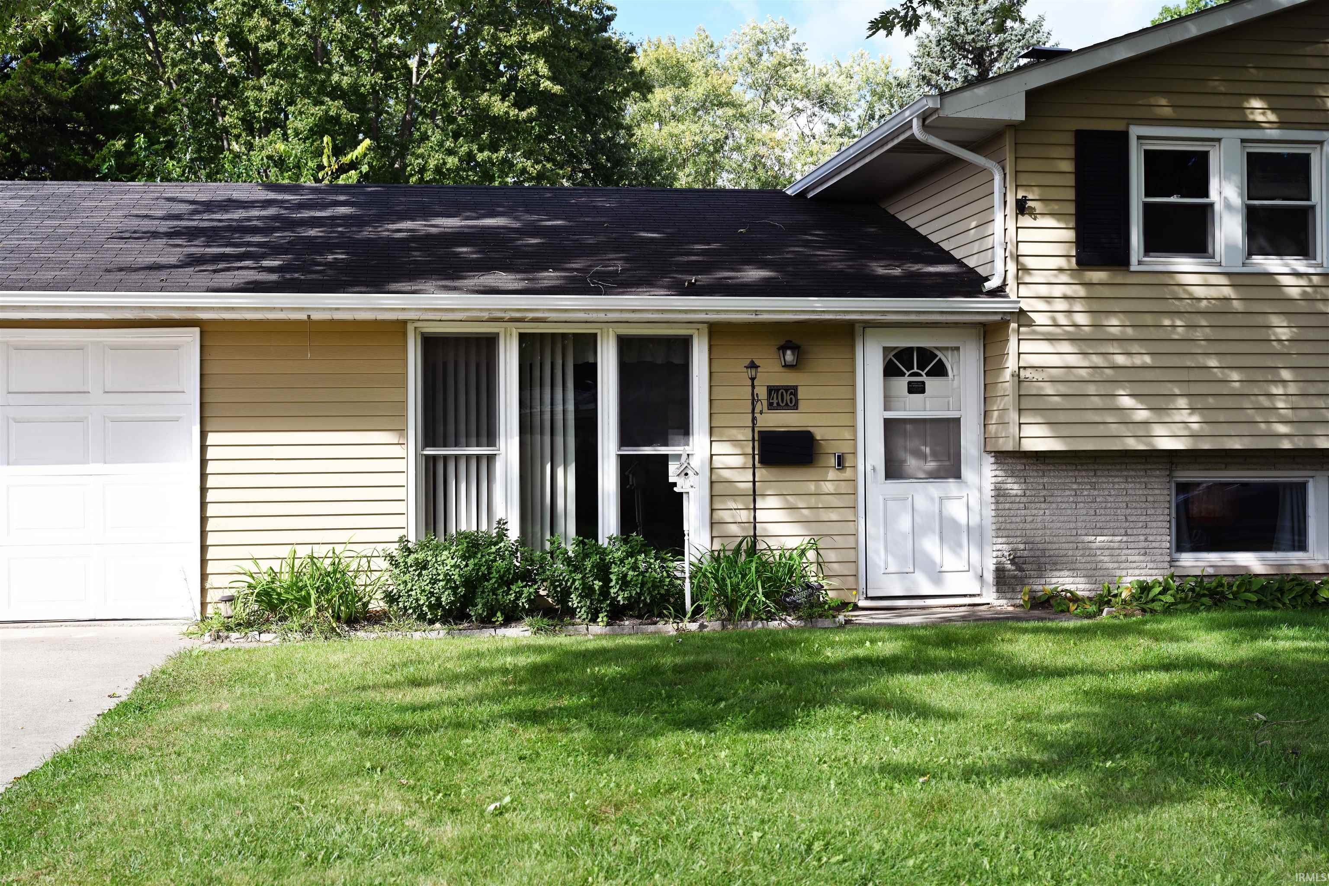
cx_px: 664
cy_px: 443
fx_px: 1698
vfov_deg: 29.2
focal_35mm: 46
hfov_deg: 42.7
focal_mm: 46
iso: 100
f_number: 6.3
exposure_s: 1/320
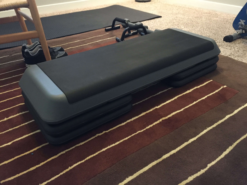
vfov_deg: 48.2
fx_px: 207
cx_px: 124
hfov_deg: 61.7
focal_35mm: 29
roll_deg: +2.7
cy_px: 92
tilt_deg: -30.0
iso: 320
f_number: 2.2
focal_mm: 4.15
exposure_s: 1/15
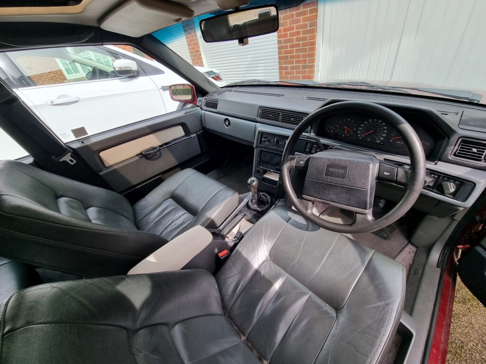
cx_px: 243
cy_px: 182
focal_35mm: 13
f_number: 2.2
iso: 50
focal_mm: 2.2
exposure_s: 1/373
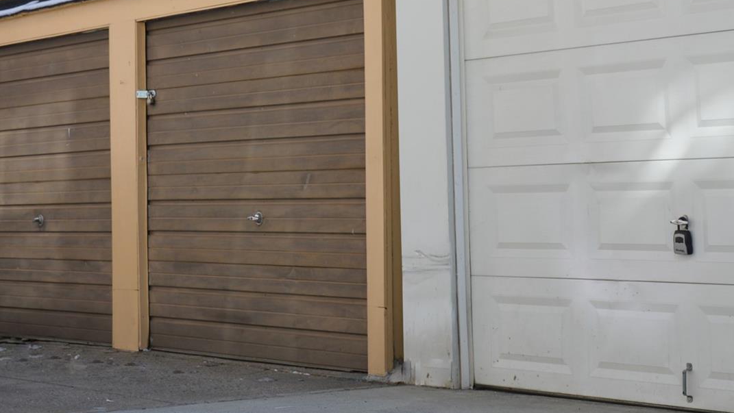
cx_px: 230
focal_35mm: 90
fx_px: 1752
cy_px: 127
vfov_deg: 13.4
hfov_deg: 23.5
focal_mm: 30
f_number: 8
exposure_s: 1/250
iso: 100
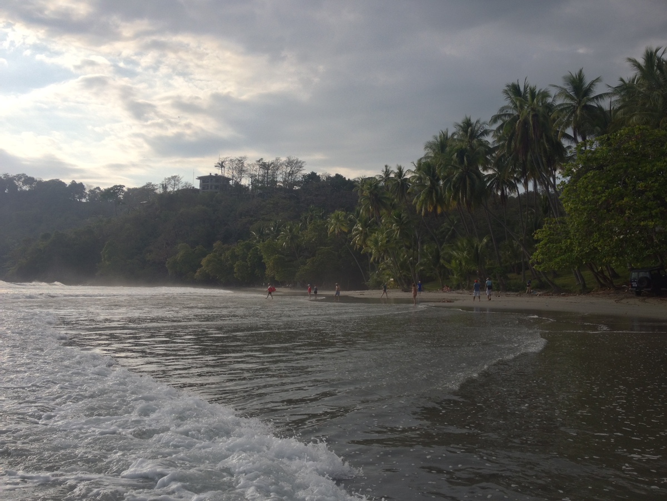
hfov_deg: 52.6
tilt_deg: +1.4
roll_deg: -0.5
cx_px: 334
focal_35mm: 35
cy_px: 250
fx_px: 674
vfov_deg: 40.7
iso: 50
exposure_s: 1/1381
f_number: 2.4
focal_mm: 4.28
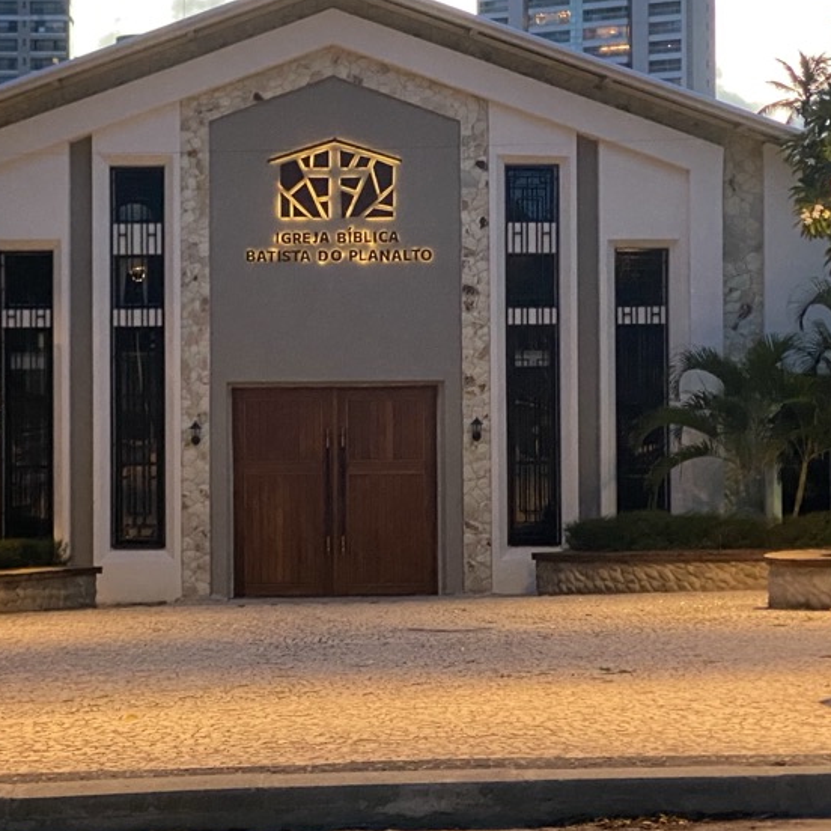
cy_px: 321
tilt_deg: +0.9
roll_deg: +0.1
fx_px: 2716
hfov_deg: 17.4
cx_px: 306
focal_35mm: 100
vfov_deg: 17.4
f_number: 2
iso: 250
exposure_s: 1/60
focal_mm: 6
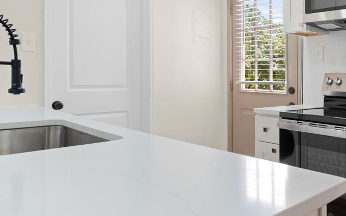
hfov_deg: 55.9
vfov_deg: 38.1
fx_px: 313
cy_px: 92
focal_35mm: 33
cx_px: 248
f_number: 8
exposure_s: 1/2
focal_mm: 21.1
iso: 64
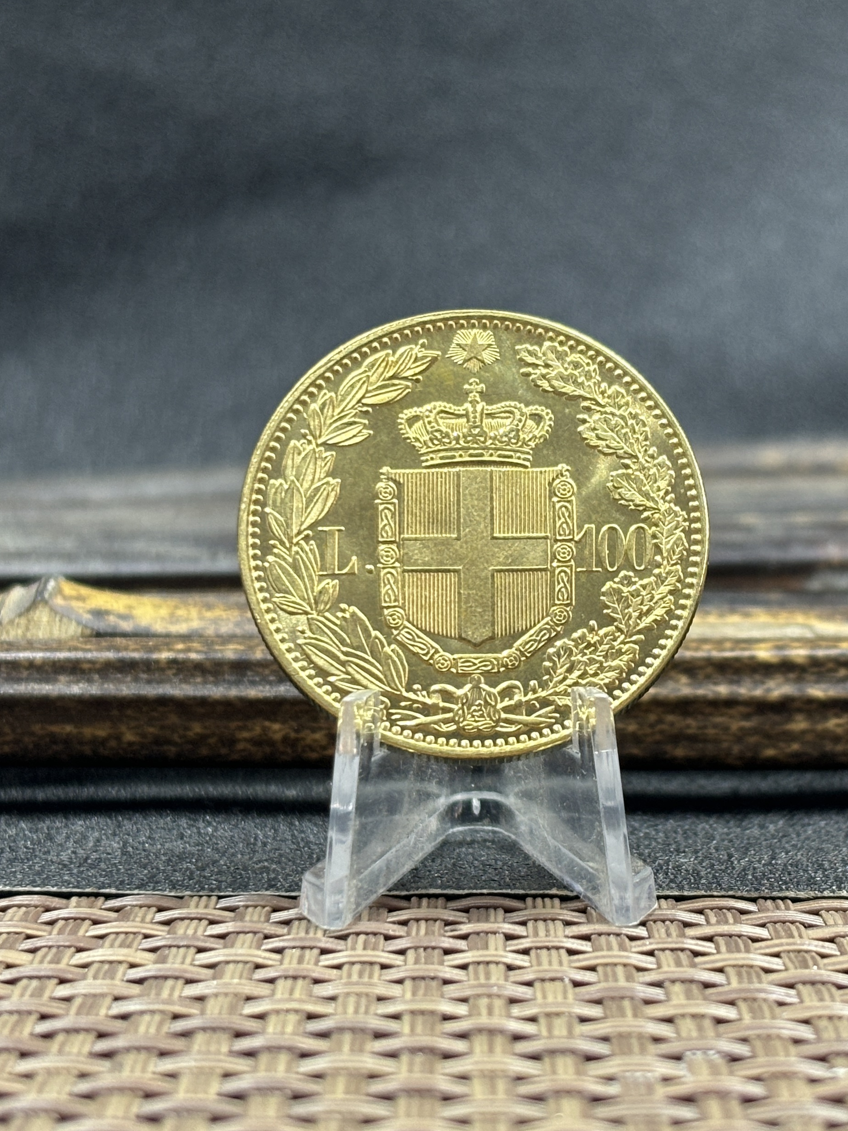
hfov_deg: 22.9
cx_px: 477
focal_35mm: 64
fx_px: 2090
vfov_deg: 30.3
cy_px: 541
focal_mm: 5.96
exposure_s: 1/60
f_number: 1.6
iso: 100
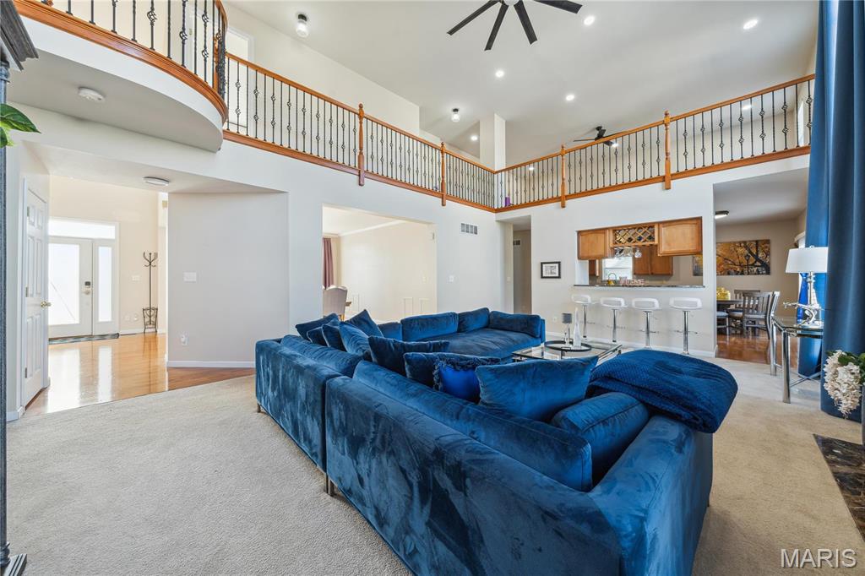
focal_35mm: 12
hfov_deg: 112.6
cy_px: 288
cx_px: 432
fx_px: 288
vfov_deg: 90.0
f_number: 8
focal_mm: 12
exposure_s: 1/13
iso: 250
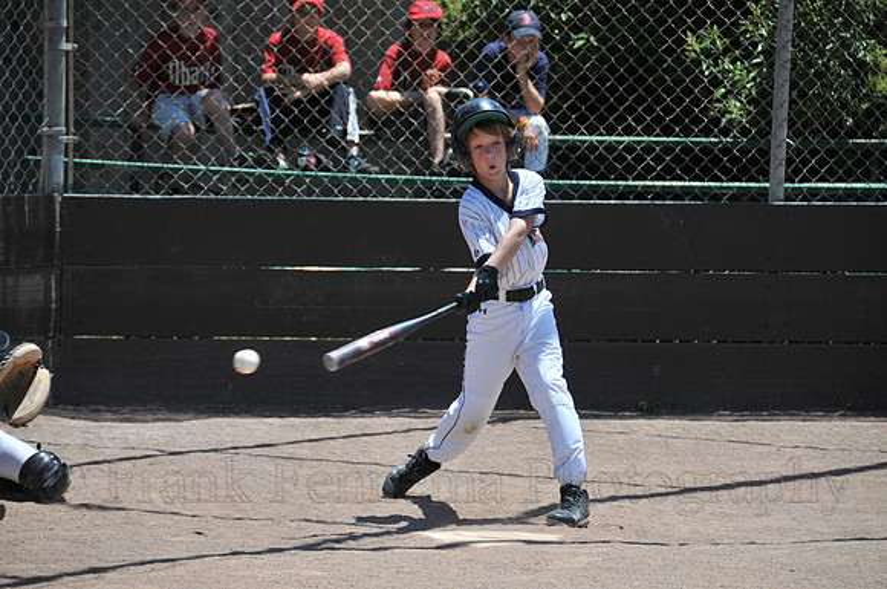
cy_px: 294
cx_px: 444
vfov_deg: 6.8
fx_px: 4982
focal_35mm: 202
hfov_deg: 10.2
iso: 200
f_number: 5.6
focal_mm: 135
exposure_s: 1/1000
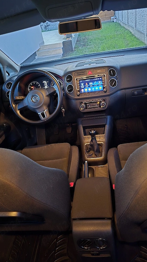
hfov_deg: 44.4
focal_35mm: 26
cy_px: 129
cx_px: 76
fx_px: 180
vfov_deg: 71.9
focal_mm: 6.3
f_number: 1.7
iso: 2000
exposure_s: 1/20
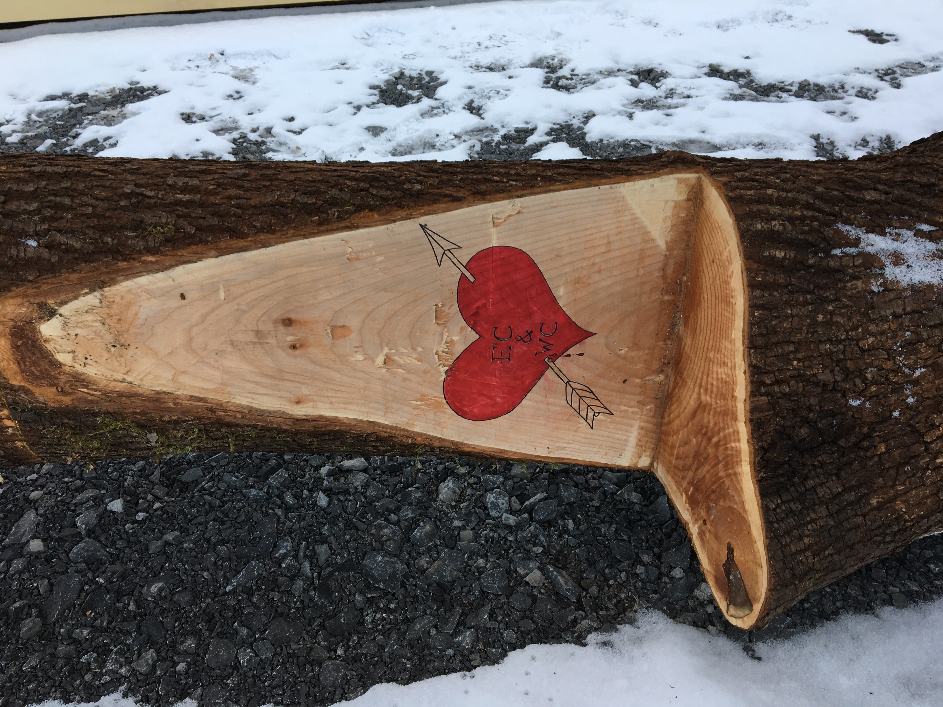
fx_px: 790
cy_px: 354
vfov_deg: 48.2
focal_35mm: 29
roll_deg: +1.1
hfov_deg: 61.7
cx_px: 472
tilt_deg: -36.9
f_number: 2.2
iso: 25
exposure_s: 1/120
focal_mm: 4.15
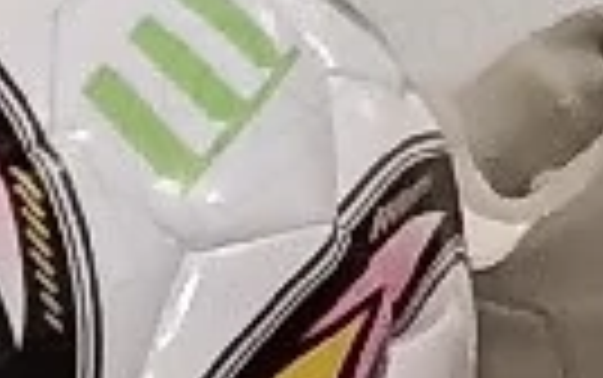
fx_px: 7780
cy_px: 1514
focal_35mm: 473
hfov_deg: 4.4
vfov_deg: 2.7
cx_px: -693
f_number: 1.8
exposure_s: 1/33.3
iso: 640
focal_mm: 3.98
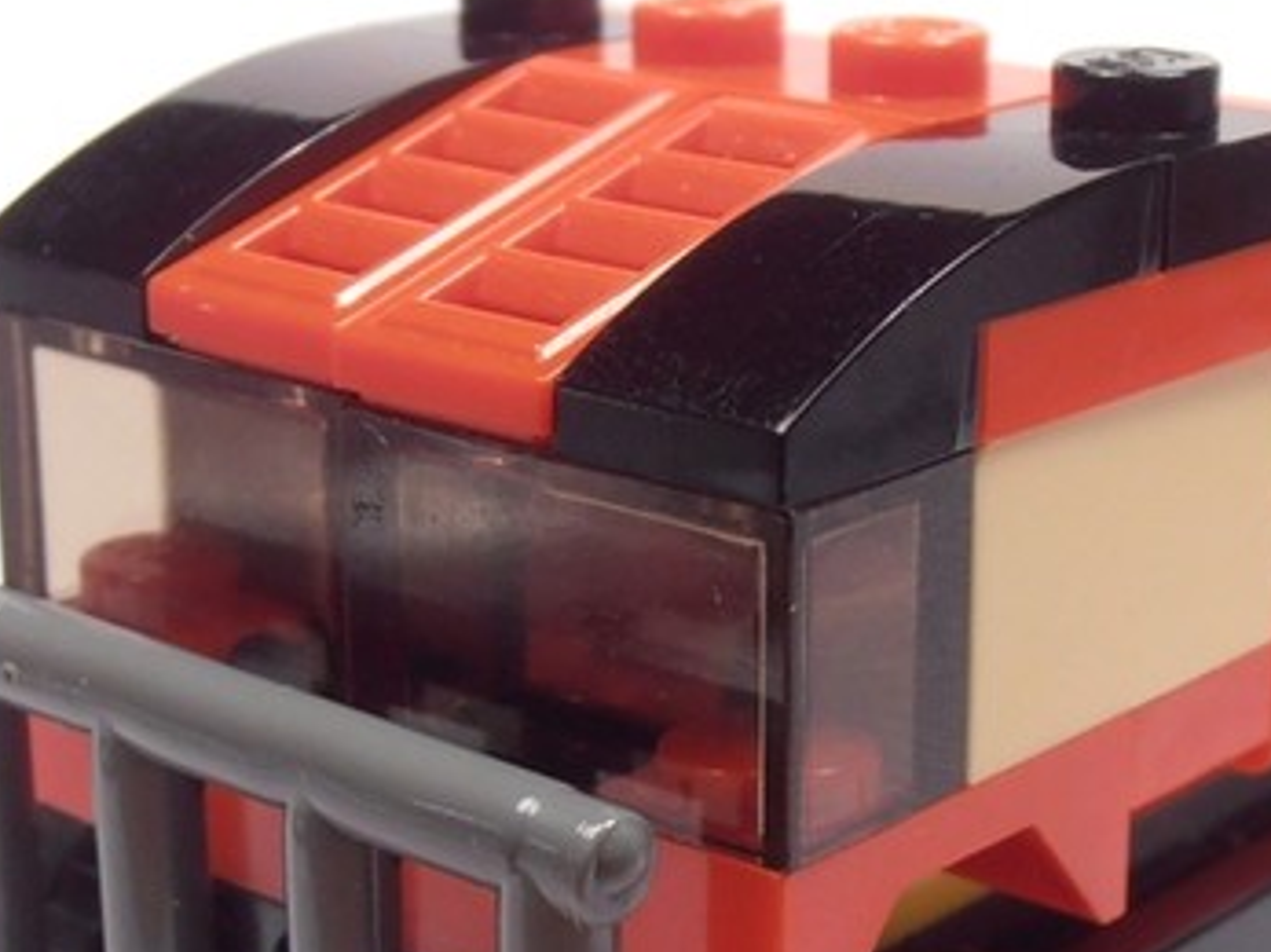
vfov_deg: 15.3
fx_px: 3524
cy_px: 767
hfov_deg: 20.4
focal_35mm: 96
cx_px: 773
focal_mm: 6.61
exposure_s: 1/40
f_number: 3.9
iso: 80
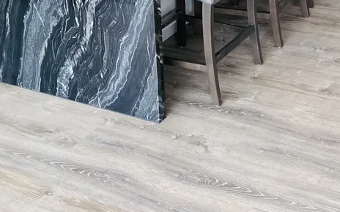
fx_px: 704
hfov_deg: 27.1
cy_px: -113
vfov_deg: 15.7
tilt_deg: -9.2
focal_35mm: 76
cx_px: 147
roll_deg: +2.9
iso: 40
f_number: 1.8
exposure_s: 1/62
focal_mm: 4.2
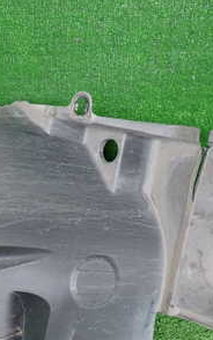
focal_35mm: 54
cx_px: 45
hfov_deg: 23.7
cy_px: 259
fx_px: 501
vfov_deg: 36.5
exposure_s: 1/100
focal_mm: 4.5
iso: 200
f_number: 2
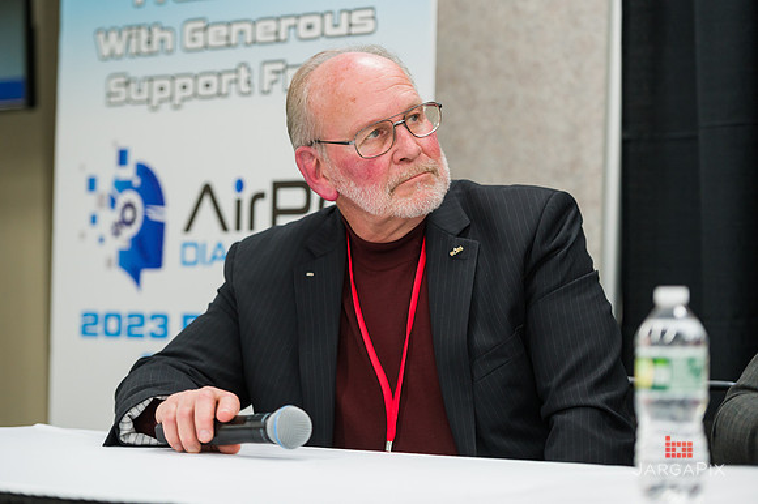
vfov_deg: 11.2
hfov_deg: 16.8
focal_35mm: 122
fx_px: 2567
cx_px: 379
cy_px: 252
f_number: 3.2
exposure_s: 1/320
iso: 1600
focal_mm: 122
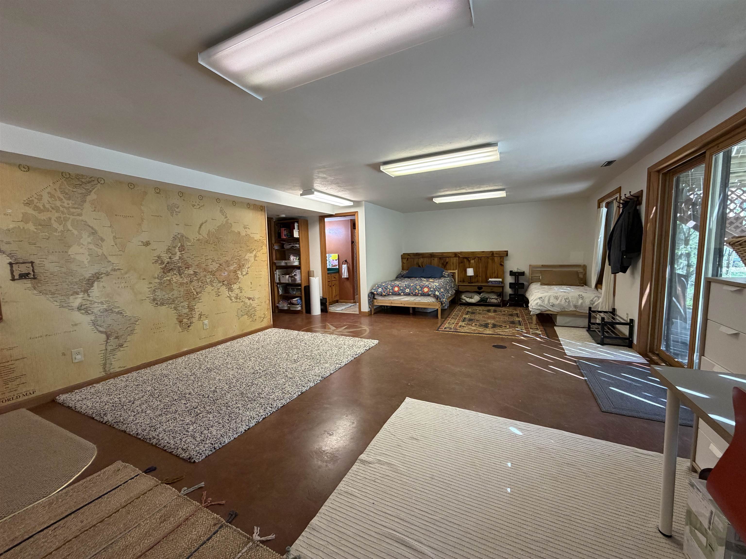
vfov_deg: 85.7
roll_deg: +1.8
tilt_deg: -5.4
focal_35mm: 14
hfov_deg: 102.1
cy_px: 280
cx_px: 373
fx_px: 302
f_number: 2.2
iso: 320
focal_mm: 2.22
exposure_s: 1/120
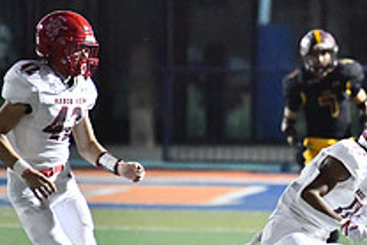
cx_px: 402
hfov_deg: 3.7
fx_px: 5692
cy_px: 286
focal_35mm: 558
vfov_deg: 2.5
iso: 22800
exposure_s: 1/3200
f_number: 2.8
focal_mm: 200
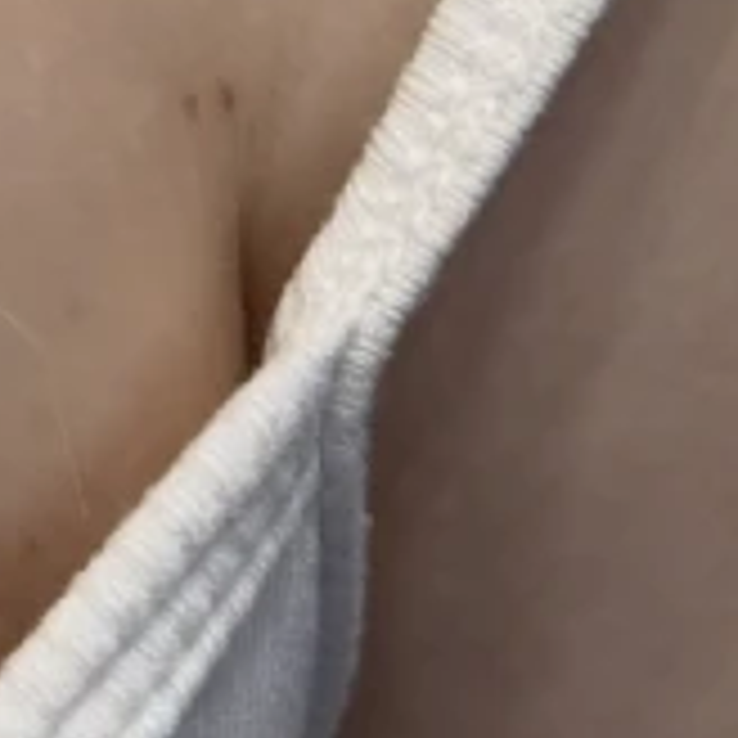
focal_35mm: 207
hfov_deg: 8.2
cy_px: -716
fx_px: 4993
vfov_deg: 8.1
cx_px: -558
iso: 50
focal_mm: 6.76
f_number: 1.78
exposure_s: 1/169
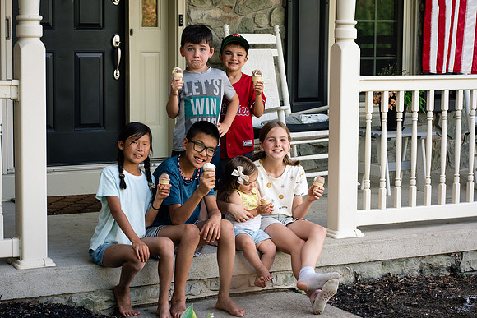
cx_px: 238
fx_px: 1126
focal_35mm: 85
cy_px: 159
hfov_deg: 23.9
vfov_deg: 16.1
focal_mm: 85
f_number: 6.3
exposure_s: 1/250
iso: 640
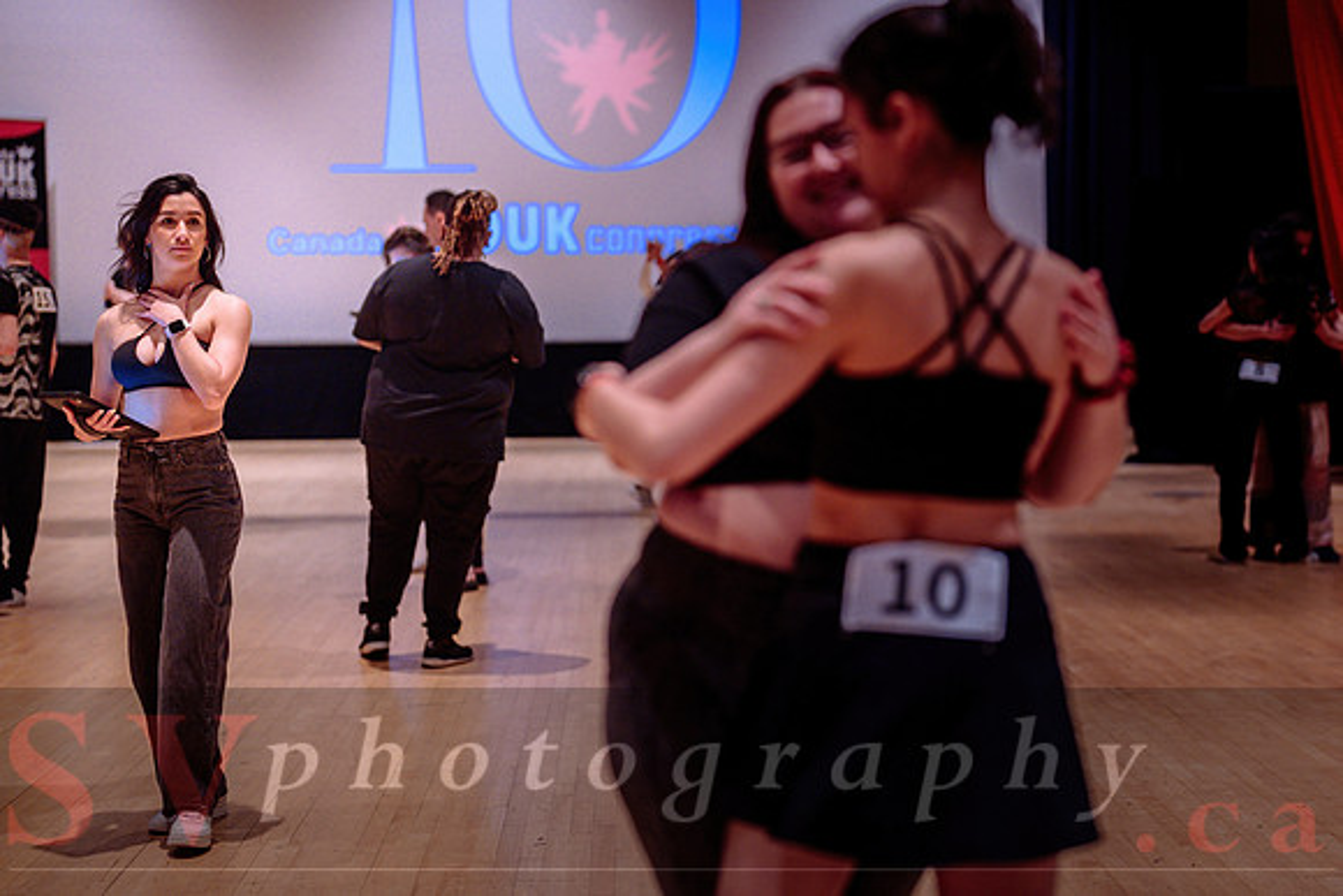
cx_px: 840
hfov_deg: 31.5
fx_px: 2366
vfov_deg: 21.4
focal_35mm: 63
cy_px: 419
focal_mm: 50
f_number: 1.4
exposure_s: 1/200
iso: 1600
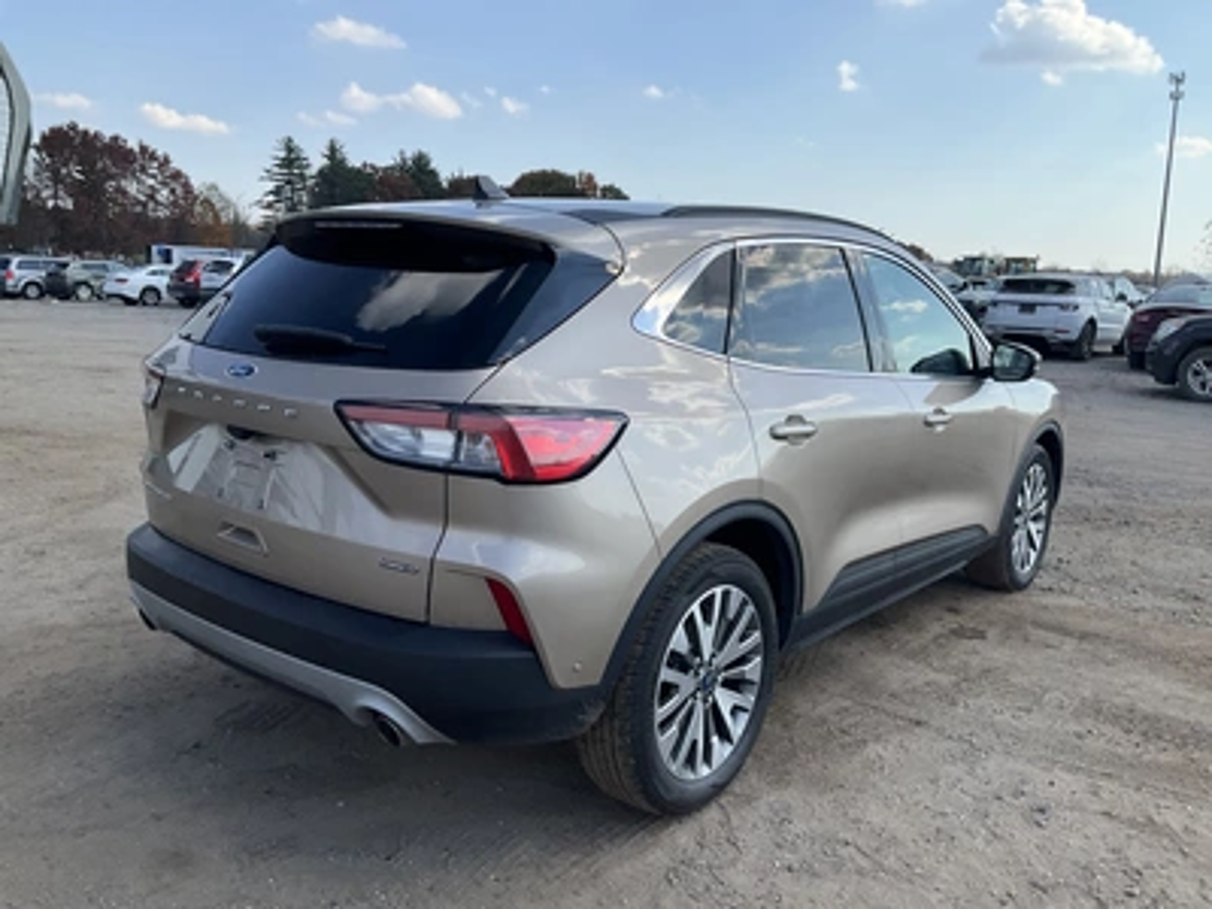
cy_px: 454
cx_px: 606
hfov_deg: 61.7
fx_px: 1015
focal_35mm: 29
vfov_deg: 48.2
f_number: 1.8
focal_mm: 3
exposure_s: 1/1490
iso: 25
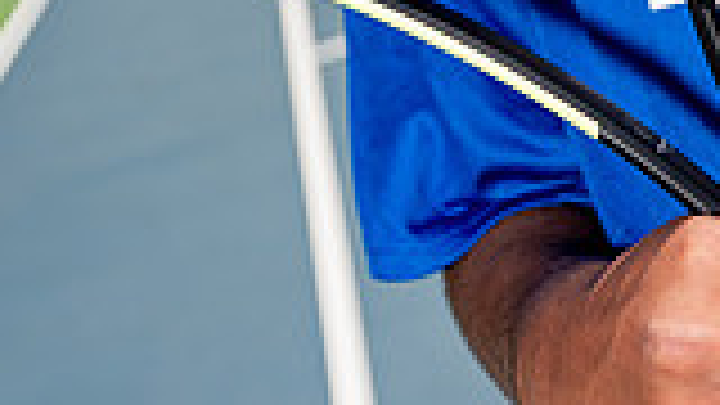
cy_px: -522
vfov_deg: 10.6
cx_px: 603
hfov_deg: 21.0
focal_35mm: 100
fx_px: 1909
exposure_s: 1/1600
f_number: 4
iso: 100
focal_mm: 34
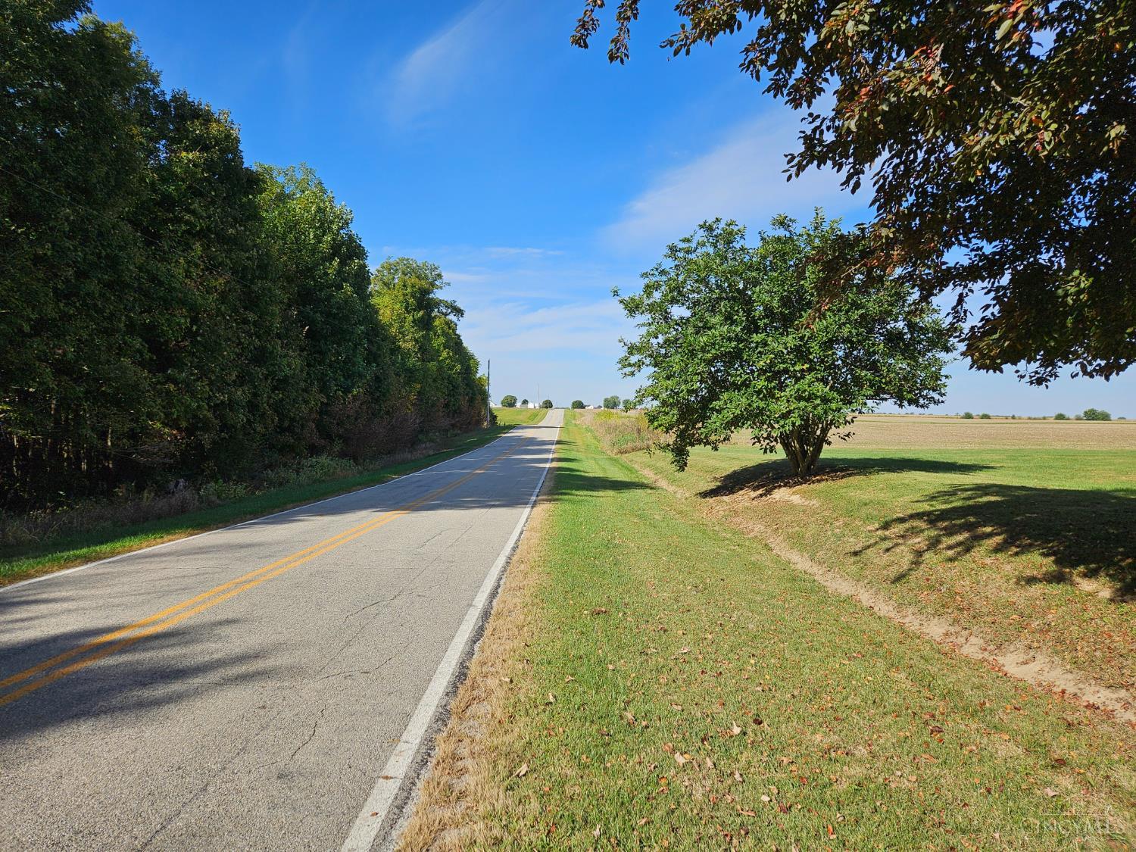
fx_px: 755
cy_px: 426
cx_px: 568
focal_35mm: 23
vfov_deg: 58.9
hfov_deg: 73.9
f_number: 1.8
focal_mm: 5.4
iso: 25
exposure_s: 1/1889
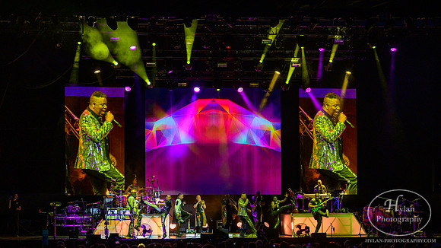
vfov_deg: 12.2
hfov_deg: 21.6
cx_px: 195
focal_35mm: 99
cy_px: 195
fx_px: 1154
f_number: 4
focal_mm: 70
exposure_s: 1/320
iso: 1250
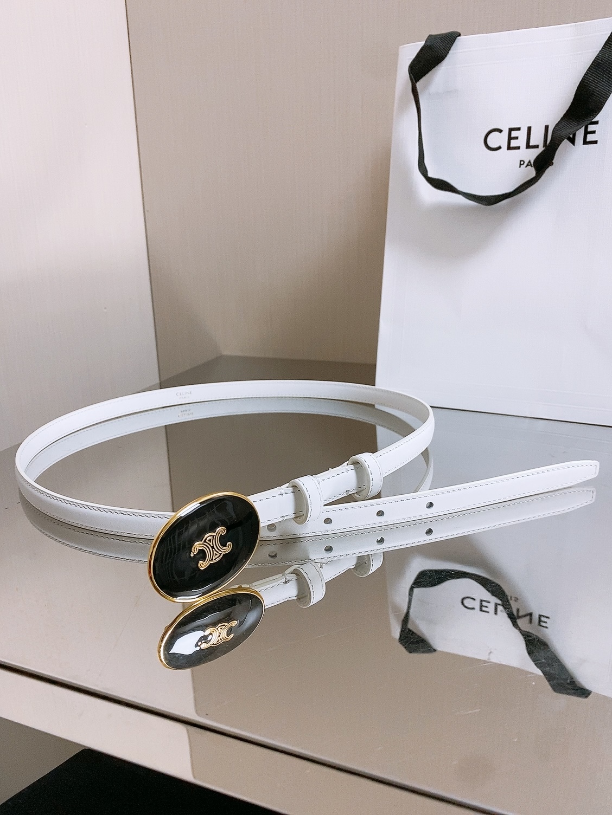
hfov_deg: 21.0
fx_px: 1650
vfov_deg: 27.8
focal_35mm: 70
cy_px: 408
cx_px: 306
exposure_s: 1/100
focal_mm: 4.25
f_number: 1.8
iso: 160
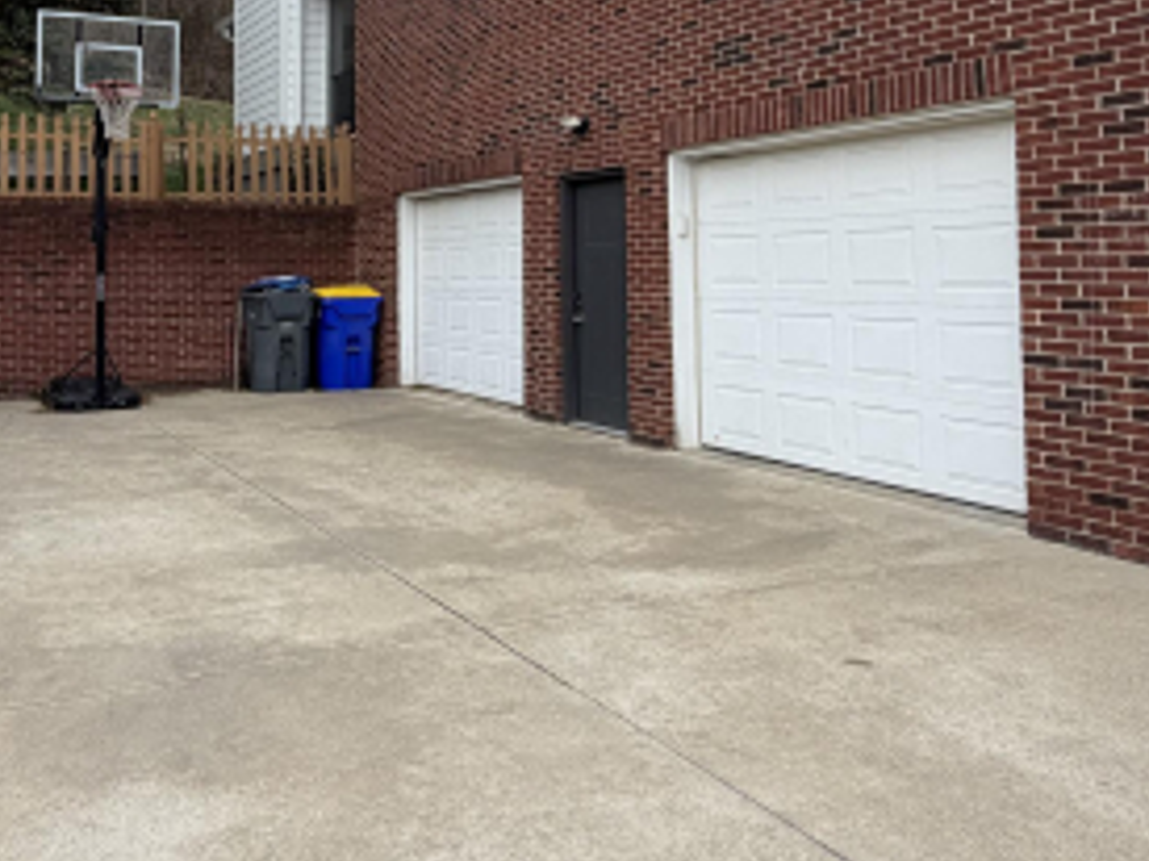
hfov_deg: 53.1
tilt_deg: +3.5
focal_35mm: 34
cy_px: 192
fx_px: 1128
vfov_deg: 40.3
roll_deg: -0.2
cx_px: 395
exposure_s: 1/709
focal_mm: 2.22
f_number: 2.2
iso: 40
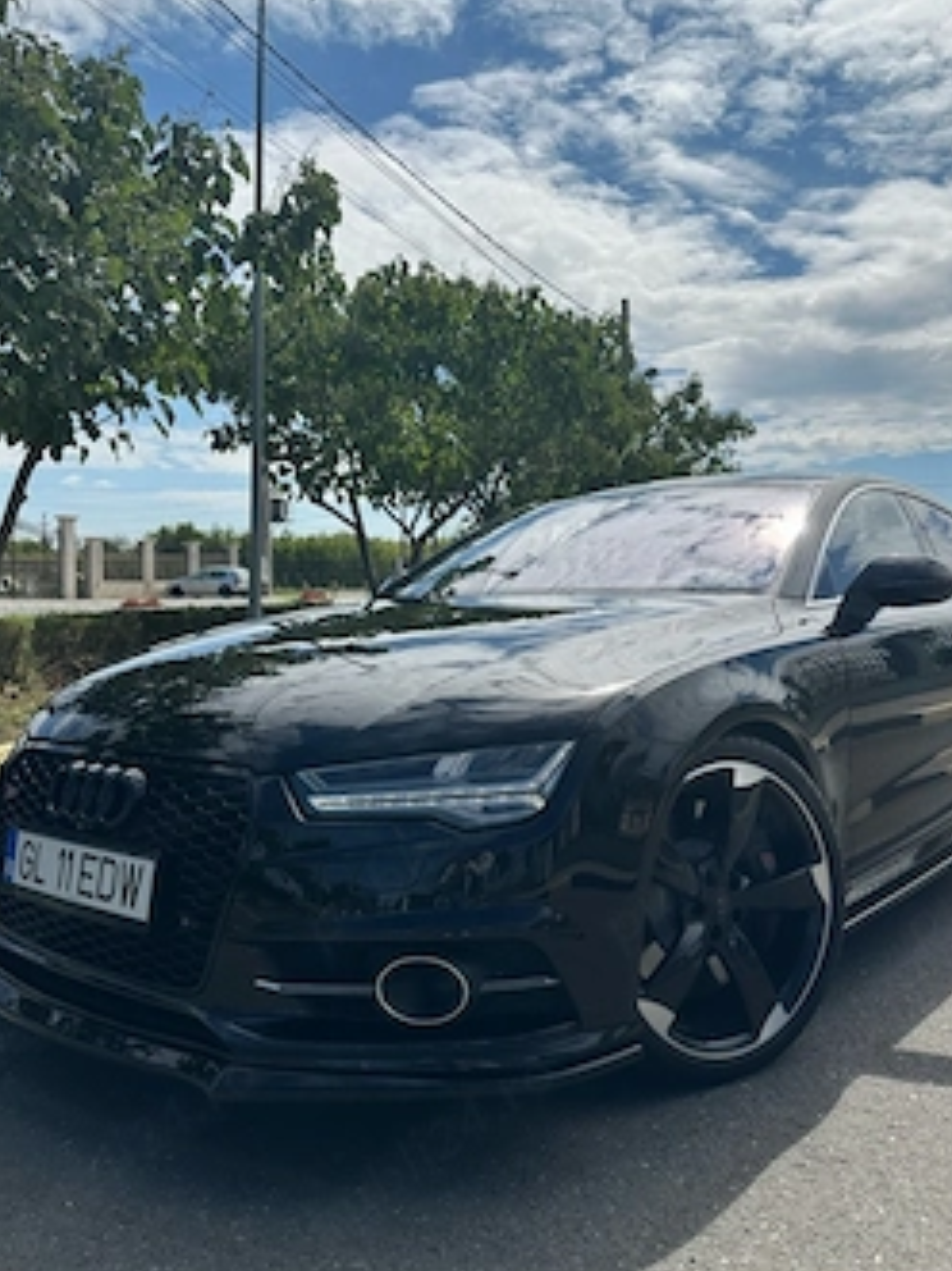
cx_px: 507
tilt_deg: +0.7
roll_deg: -2.0
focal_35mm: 29
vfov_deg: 61.6
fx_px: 1064
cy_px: 599
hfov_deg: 48.2
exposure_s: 1/10753
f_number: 1.78
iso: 80
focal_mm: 6.86
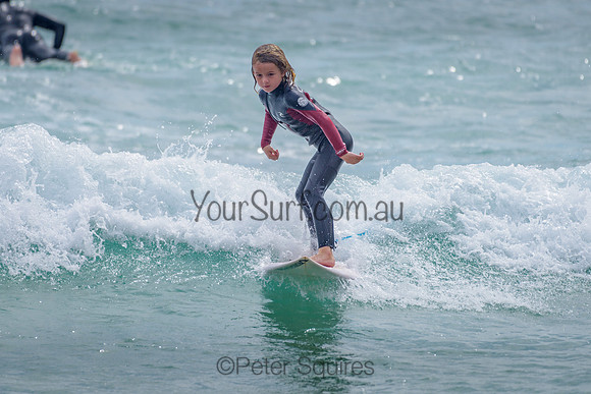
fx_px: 10059
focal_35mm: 613
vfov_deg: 2.2
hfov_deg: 3.4
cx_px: 250
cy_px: 196
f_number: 5.6
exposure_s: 1/2000
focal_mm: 500
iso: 140
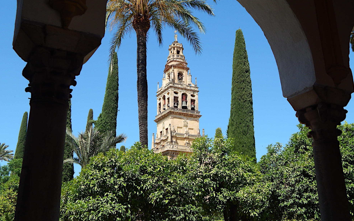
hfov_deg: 48.2
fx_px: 396
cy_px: 94
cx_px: 179
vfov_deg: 31.2
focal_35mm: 41
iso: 125
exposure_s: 1/1000
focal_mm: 6.8
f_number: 3.4
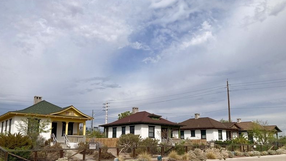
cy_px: 98
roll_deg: -1.2
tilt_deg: +10.4
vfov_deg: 37.6
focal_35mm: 31
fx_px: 235
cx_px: 142
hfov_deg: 62.6
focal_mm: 3.99
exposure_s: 1/4367
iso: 25
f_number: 1.8
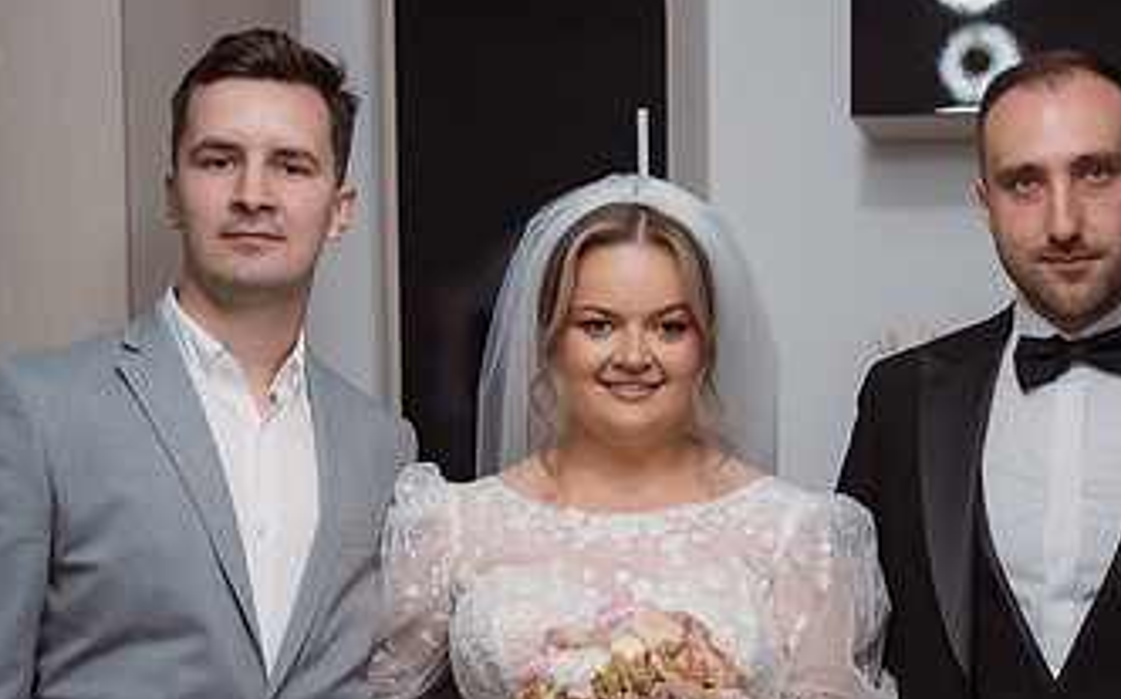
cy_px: 567
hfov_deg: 33.4
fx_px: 1862
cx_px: 693
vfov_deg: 21.0
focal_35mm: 61
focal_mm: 31
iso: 1600
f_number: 2.8
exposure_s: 1/200
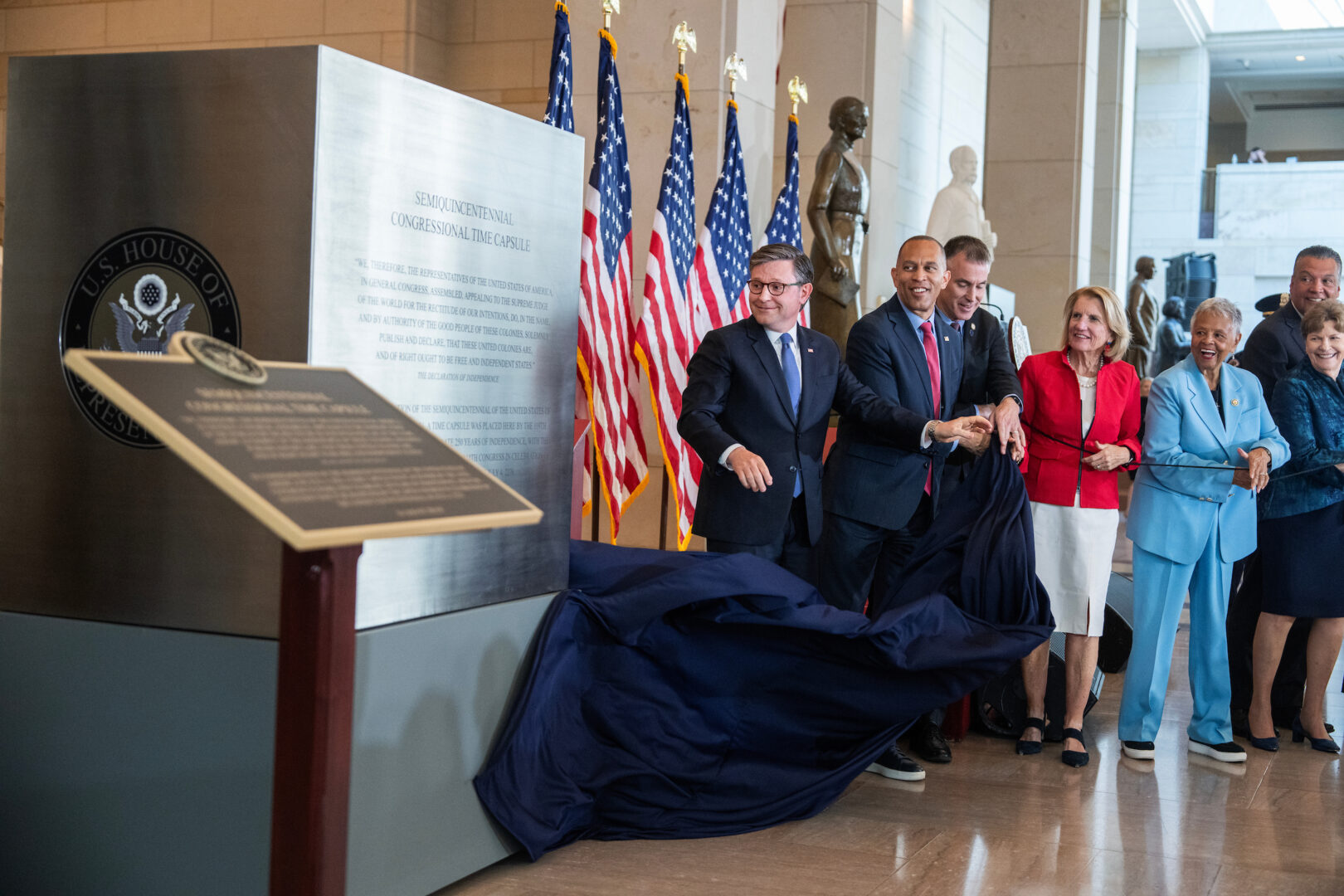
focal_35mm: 46
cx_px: 672
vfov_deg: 29.2
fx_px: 1717
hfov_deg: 42.7
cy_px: 448
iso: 3200
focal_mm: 46
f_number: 2.8
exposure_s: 1/640
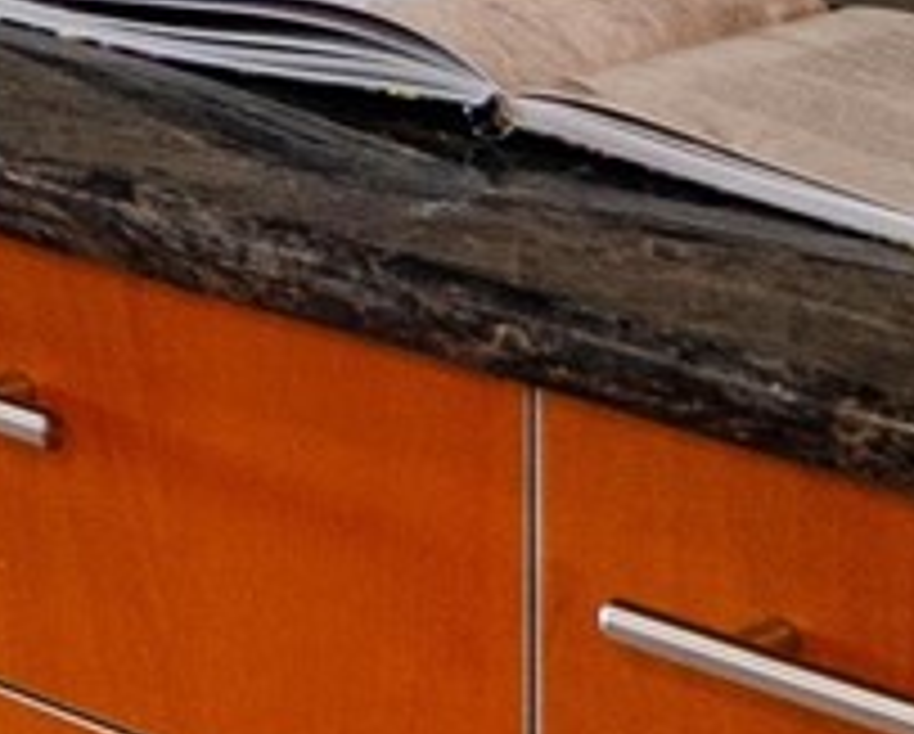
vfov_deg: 9.5
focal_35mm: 141
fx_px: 3820
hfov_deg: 8.1
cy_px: -1144
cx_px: -2733
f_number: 4.5
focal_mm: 9
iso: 100
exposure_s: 1/40
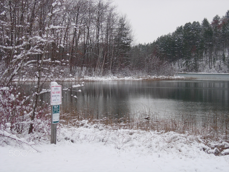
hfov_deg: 21.3
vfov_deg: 16.1
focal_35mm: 92
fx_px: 609
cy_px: 86
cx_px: 114
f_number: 4.3
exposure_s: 1/287
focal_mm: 19.1
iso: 64
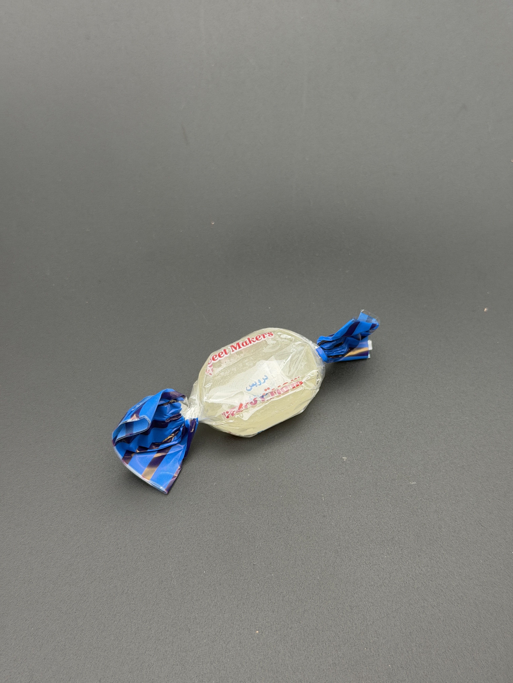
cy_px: 342
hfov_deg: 30.3
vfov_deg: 39.7
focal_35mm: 48
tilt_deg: -57.3
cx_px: 256
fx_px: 948
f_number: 1.78
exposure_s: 1/100
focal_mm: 6.76
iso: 100
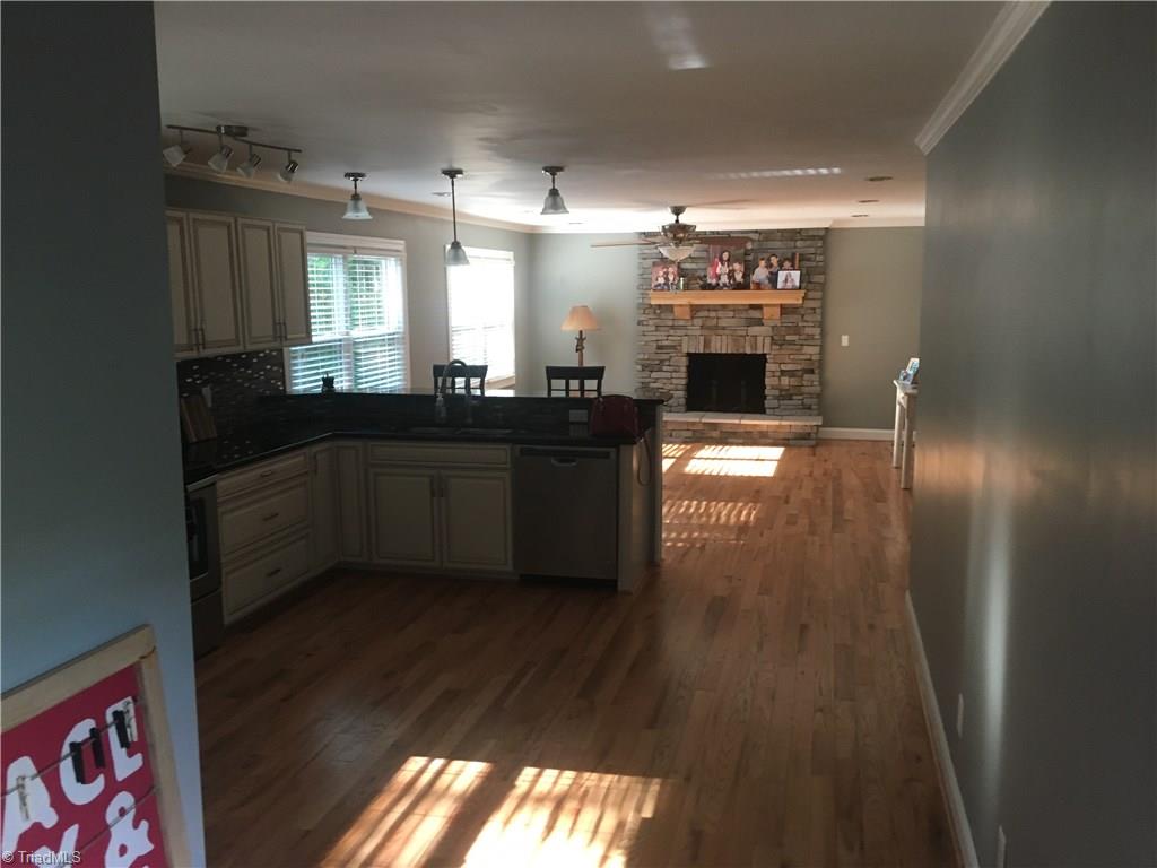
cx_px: 578
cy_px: 434
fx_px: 969
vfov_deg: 48.2
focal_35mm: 29
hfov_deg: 61.7
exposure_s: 1/30
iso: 125
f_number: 2.2
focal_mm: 4.15
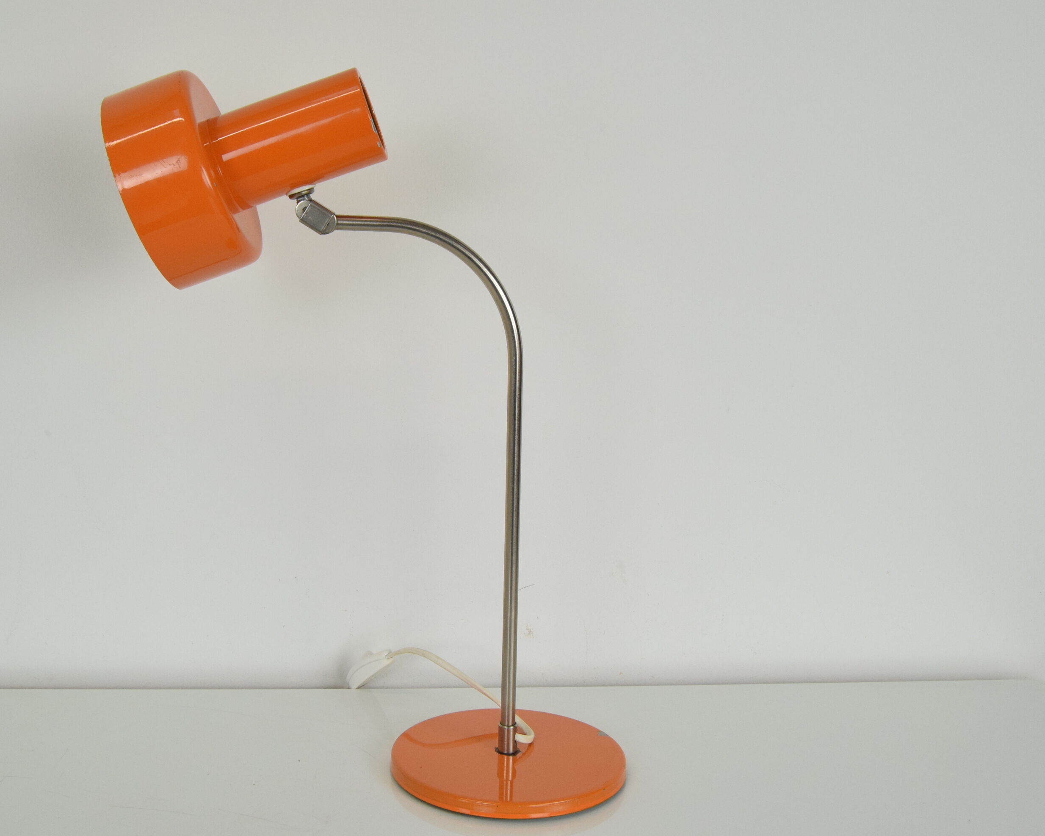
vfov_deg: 36.5
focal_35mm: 41
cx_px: 424
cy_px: 419
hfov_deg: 44.6
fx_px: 1268
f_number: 9
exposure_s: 1/320
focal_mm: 24
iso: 1600
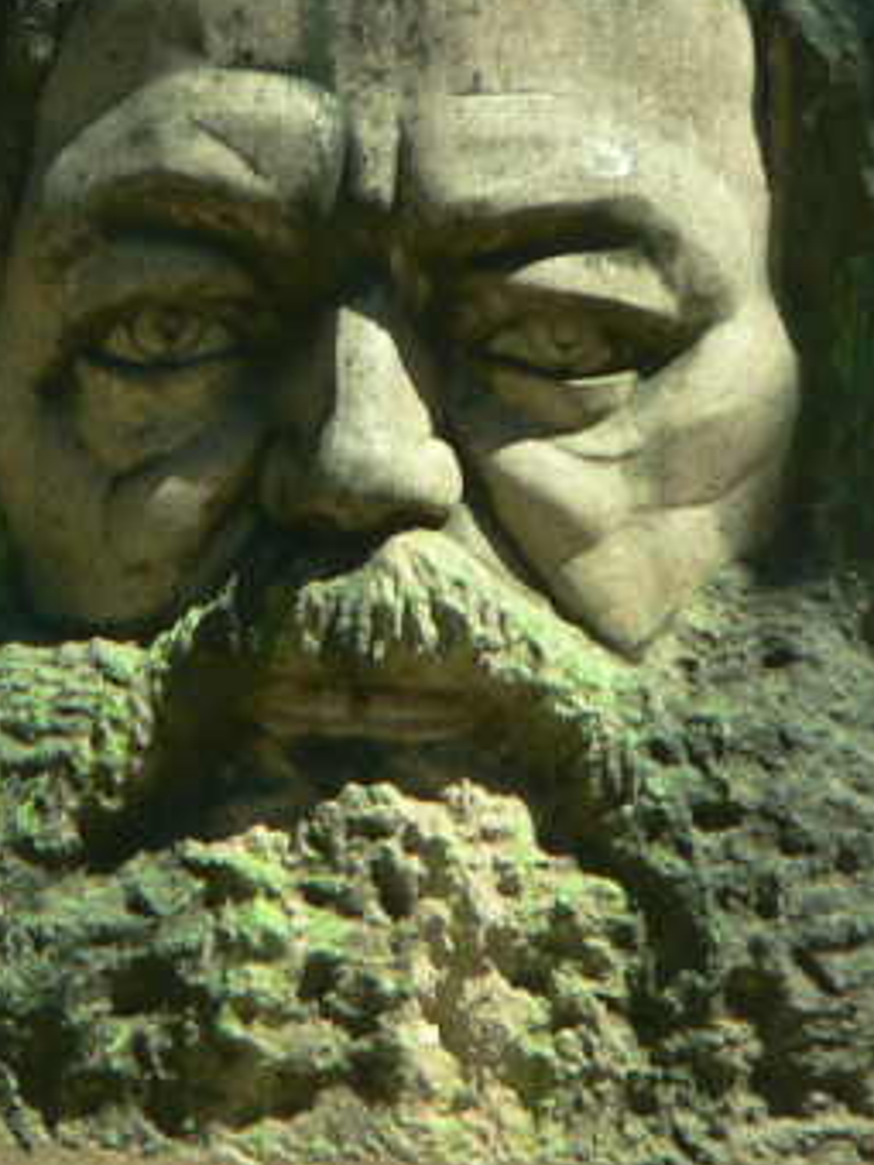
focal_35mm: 742
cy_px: 517
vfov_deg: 2.7
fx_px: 24979
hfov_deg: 2.0
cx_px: 367
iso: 64
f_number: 4
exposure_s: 1/200
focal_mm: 72
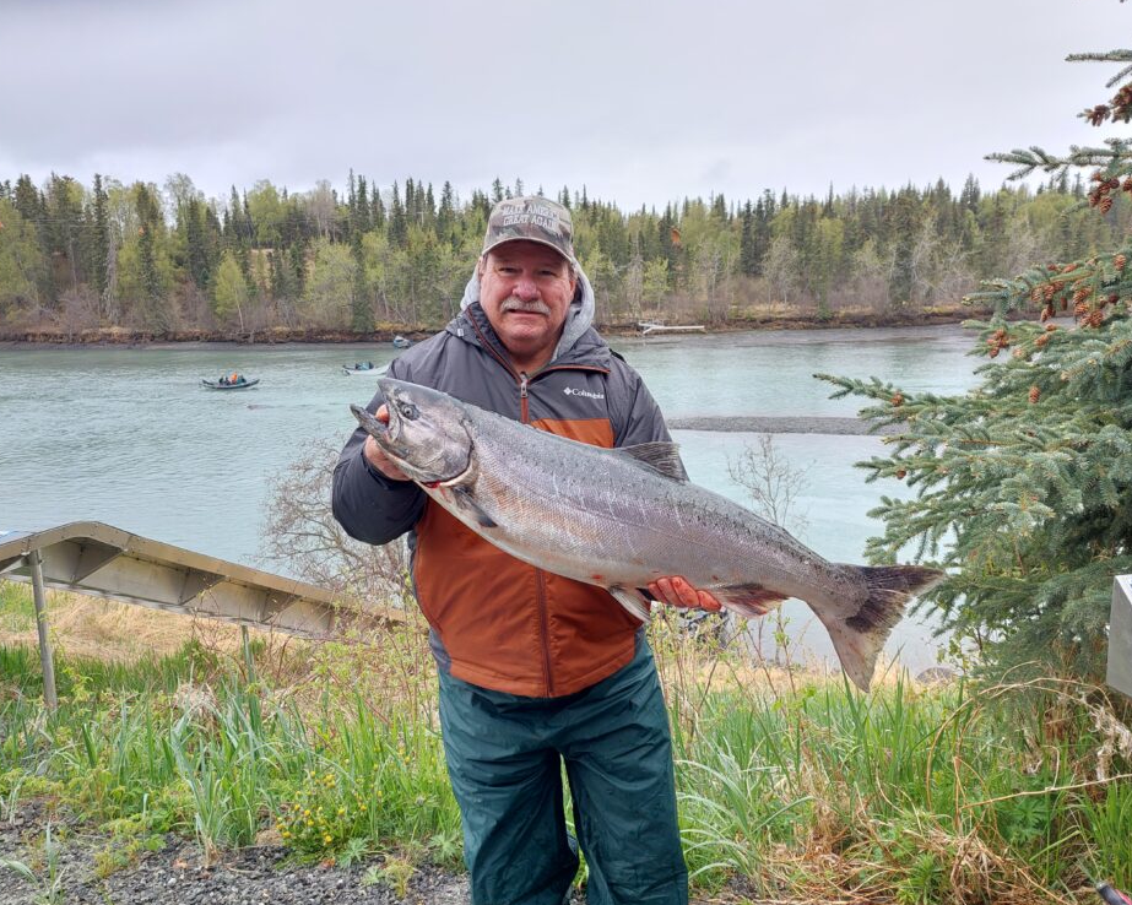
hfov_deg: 66.0
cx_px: 551
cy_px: 438
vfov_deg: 54.9
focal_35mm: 26
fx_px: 871
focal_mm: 5.23
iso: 80
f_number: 1.8
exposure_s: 1/120
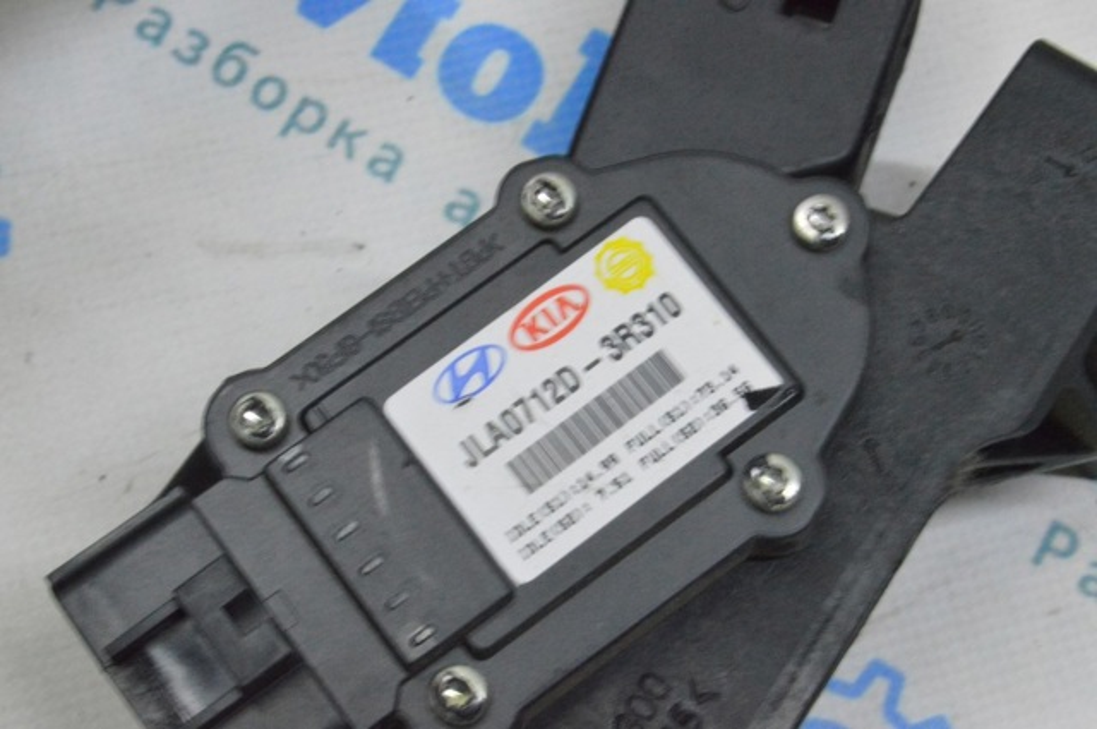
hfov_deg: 24.6
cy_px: 364
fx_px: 2511
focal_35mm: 82
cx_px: 548
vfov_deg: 16.5
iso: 6400
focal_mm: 55
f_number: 20
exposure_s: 1/20
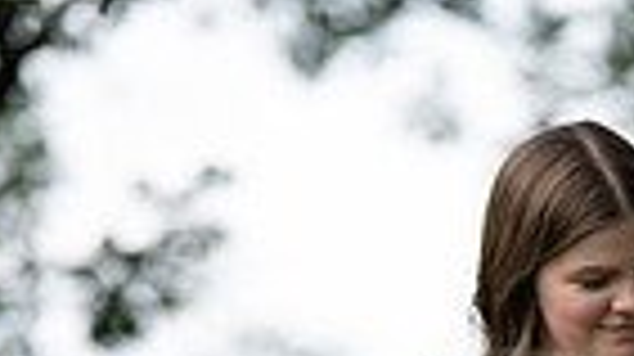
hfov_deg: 7.5
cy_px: 897
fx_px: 4787
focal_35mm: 285
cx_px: 616
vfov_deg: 4.2
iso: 250
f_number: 1.2
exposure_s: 1/640
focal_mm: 85
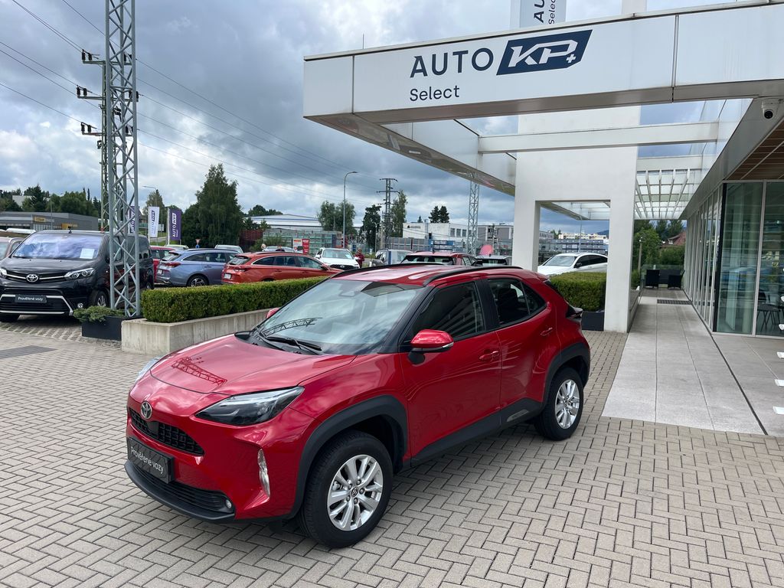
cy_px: 294
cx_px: 392
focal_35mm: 26
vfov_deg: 53.1
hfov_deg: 67.3
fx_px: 589
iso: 50
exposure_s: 1/2410
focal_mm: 5.1
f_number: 1.6
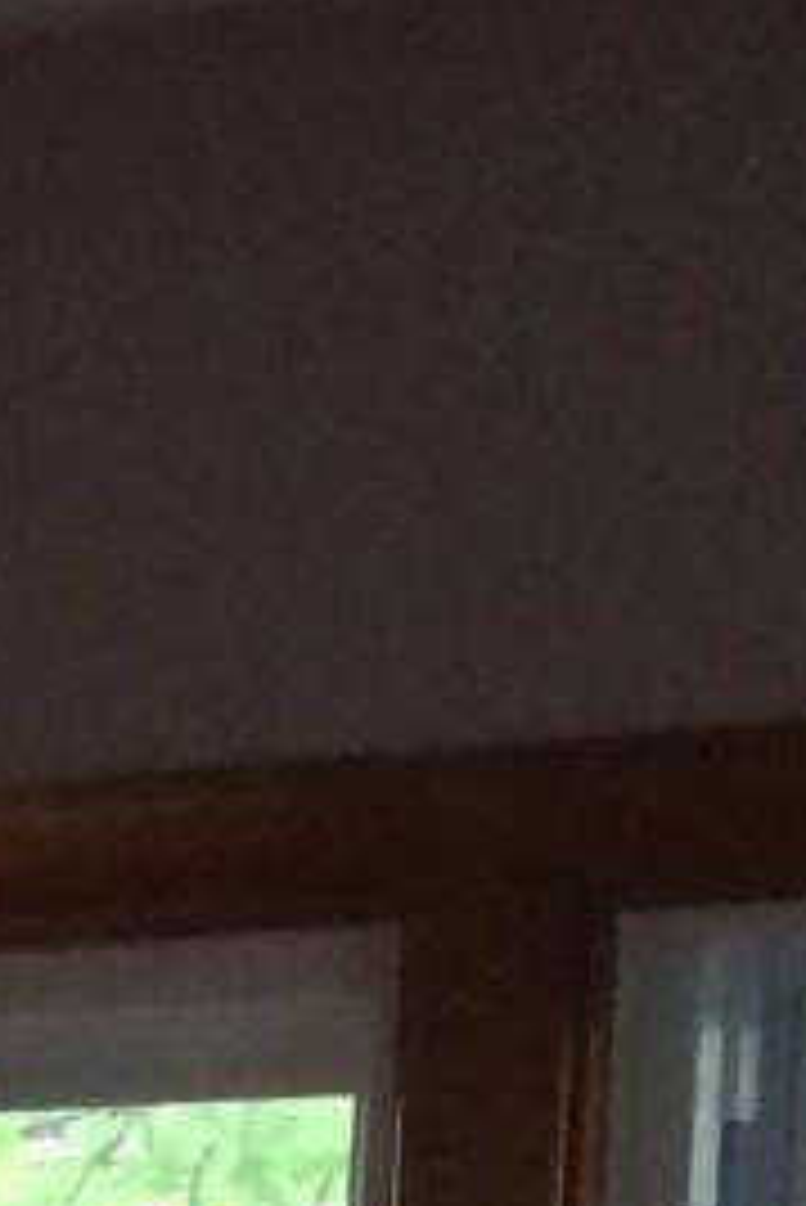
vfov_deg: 8.3
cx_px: -3557
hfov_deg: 4.6
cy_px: 2282
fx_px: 7982
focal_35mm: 238
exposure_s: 1/30
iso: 100
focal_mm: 4.12
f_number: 2.2
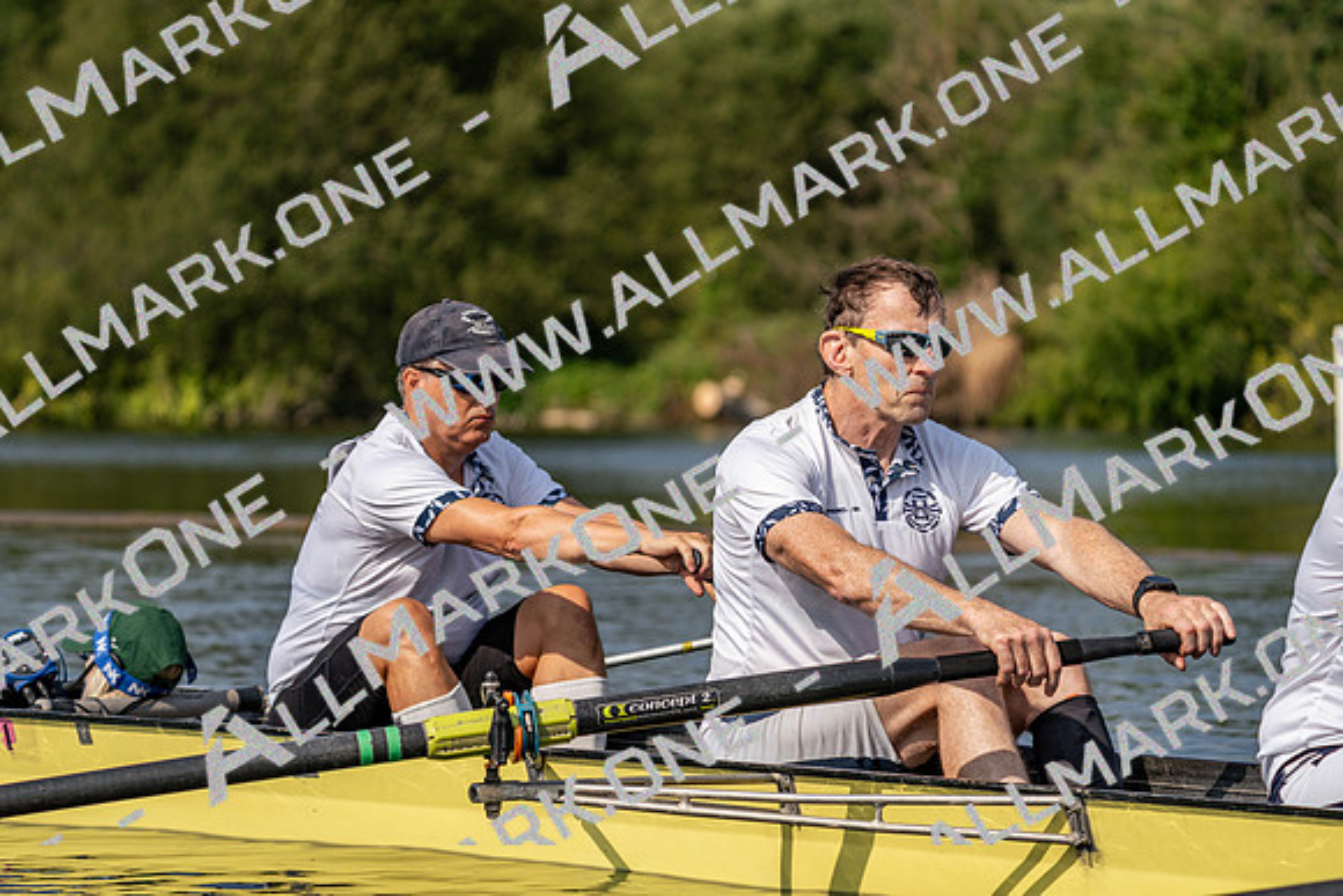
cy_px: 448
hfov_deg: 10.3
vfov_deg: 6.9
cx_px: 672
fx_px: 7463
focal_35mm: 200
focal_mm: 200
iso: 160
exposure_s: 1/1600
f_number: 5.6
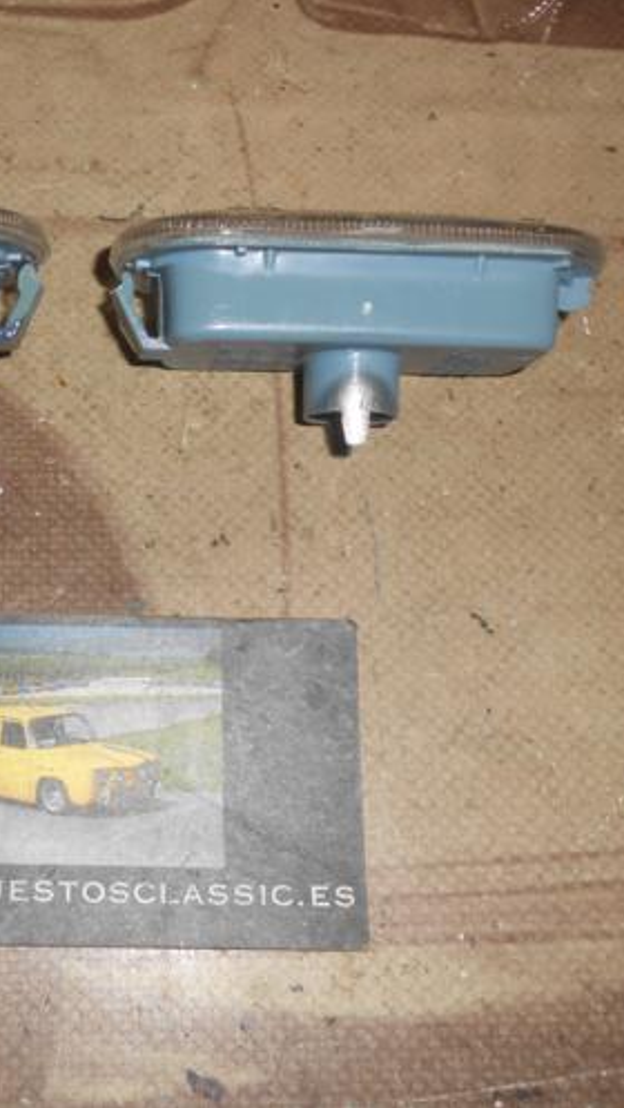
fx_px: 1116
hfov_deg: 30.1
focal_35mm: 38
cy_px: 553
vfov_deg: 52.8
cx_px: 84
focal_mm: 4.6
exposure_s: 1/25
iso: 80
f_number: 11.5
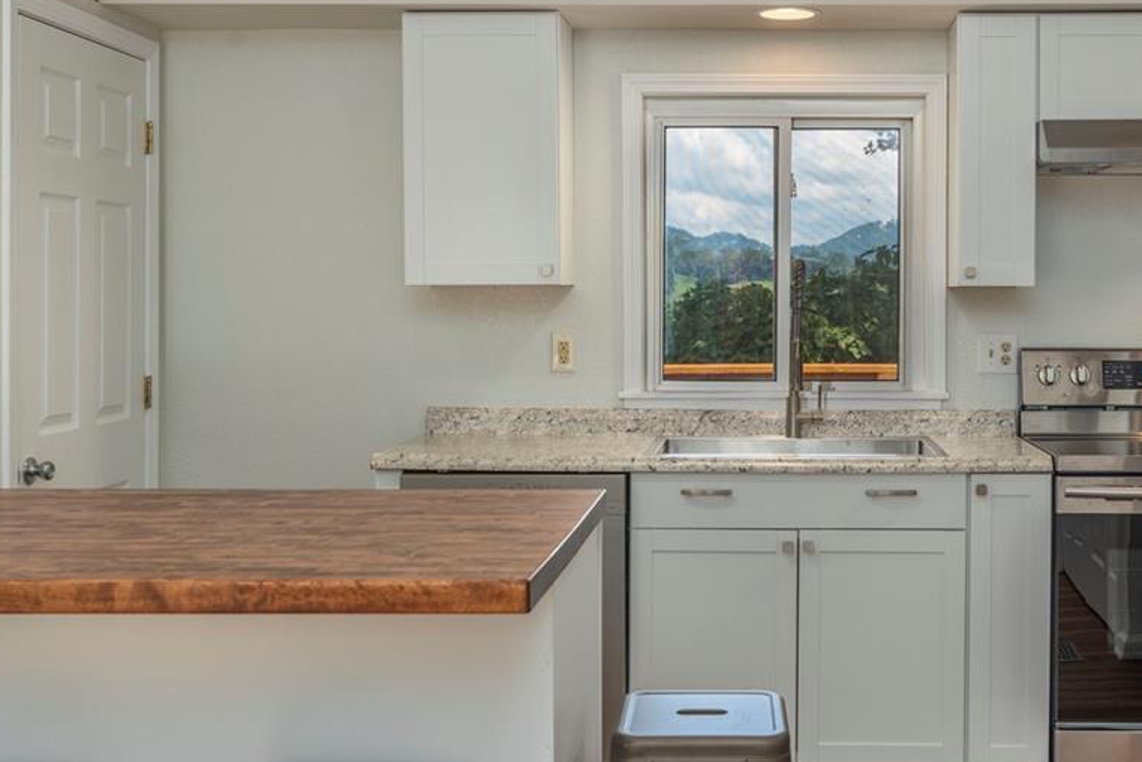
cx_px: 752
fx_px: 1491
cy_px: 322
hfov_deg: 41.4
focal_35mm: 47
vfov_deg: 28.6
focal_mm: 35
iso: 400
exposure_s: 1/100
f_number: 8
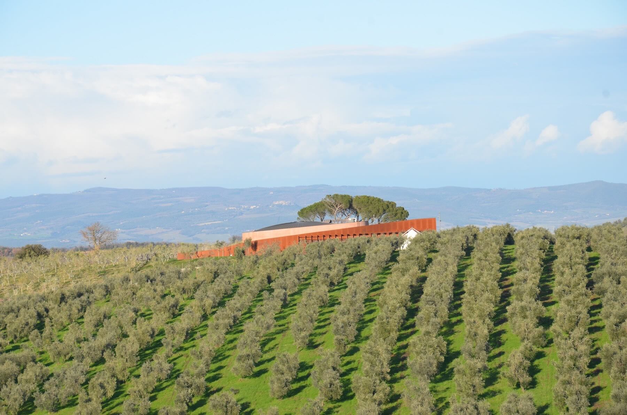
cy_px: 208
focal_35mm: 158
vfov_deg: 8.7
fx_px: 2737
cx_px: 314
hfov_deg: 13.1
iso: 400
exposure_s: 1/500
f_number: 11
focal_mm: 105
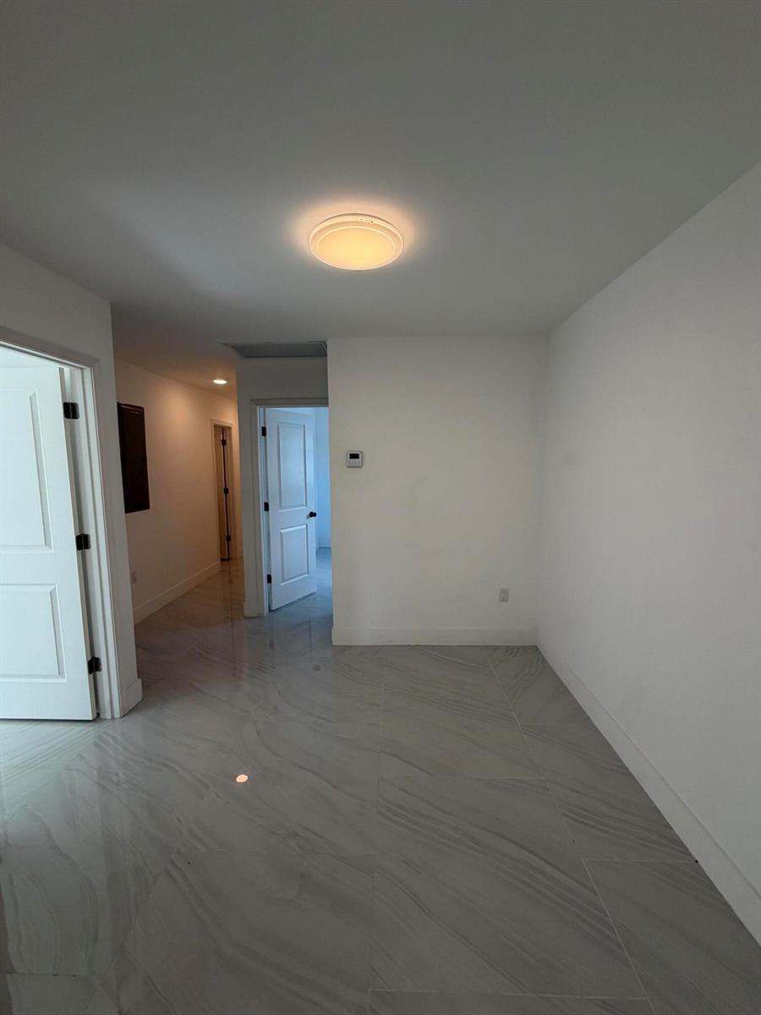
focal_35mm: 14
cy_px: 508
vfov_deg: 102.1
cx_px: 380
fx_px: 410
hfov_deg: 85.7
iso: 64
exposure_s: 1/120
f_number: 2.2
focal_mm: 2.22
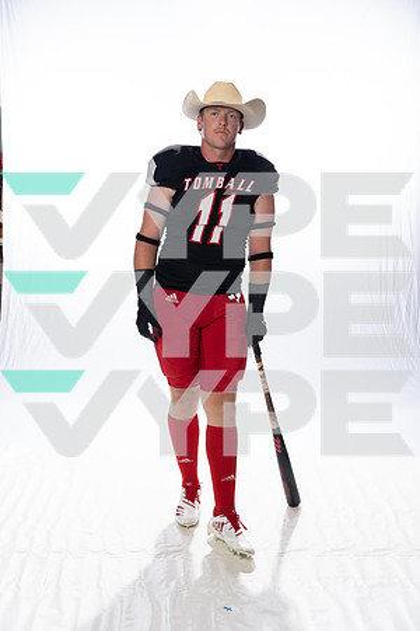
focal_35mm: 42
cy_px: 316
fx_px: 735
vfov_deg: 46.4
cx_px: 210
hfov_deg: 31.9
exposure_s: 1/250
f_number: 4
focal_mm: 42
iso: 400
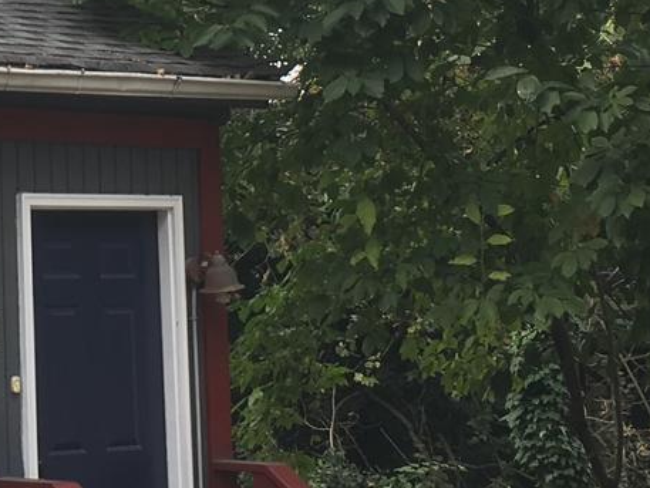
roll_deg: +0.8
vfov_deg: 11.2
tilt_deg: +9.2
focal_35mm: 130
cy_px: -57
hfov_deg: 14.6
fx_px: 2442
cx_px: -179
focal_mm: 4.15
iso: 25
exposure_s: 1/184
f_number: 2.2
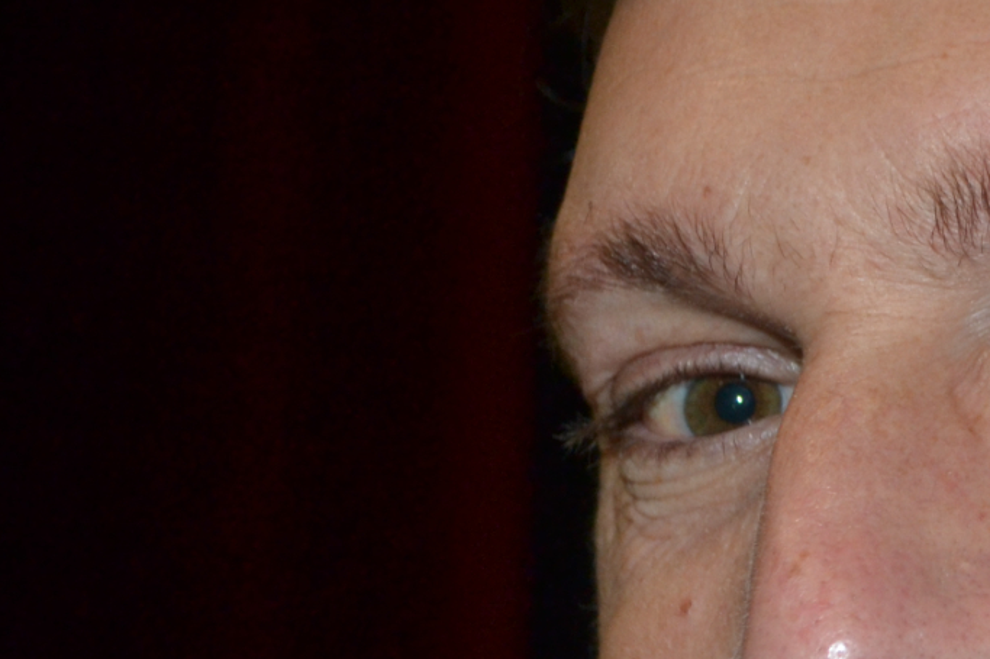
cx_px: 1281
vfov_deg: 10.8
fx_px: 3464
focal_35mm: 126
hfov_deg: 15.5
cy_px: 571
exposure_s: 1/60
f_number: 4.5
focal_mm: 28
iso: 720
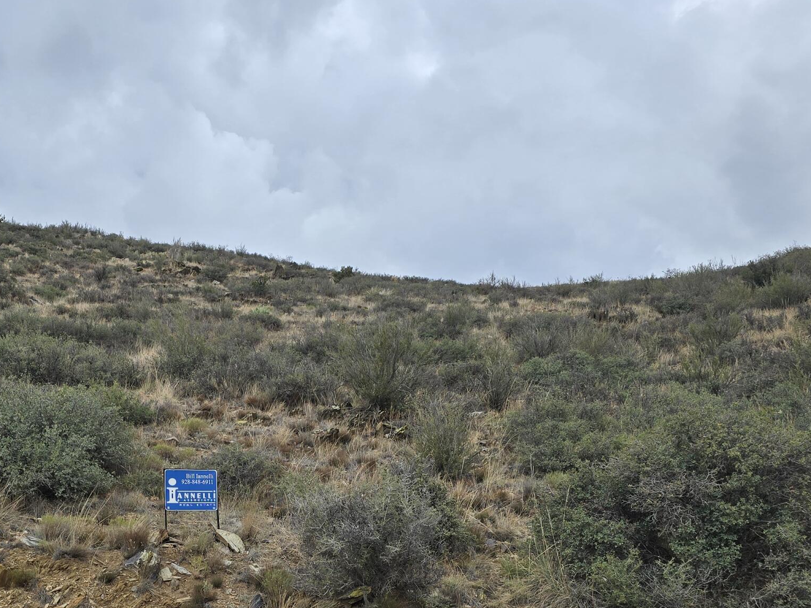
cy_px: 496
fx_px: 1054
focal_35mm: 45
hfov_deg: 41.0
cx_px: 211
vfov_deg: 31.3
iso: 12
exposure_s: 1/512
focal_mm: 6.3
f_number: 1.7
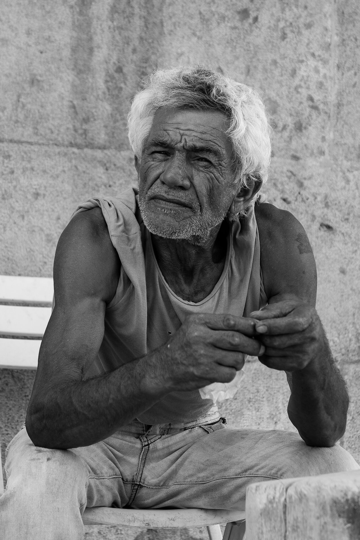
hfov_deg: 12.2
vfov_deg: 18.3
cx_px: 180
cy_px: 270
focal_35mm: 112
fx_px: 1680
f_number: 5.3
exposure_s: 1/60
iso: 250
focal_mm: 74.4
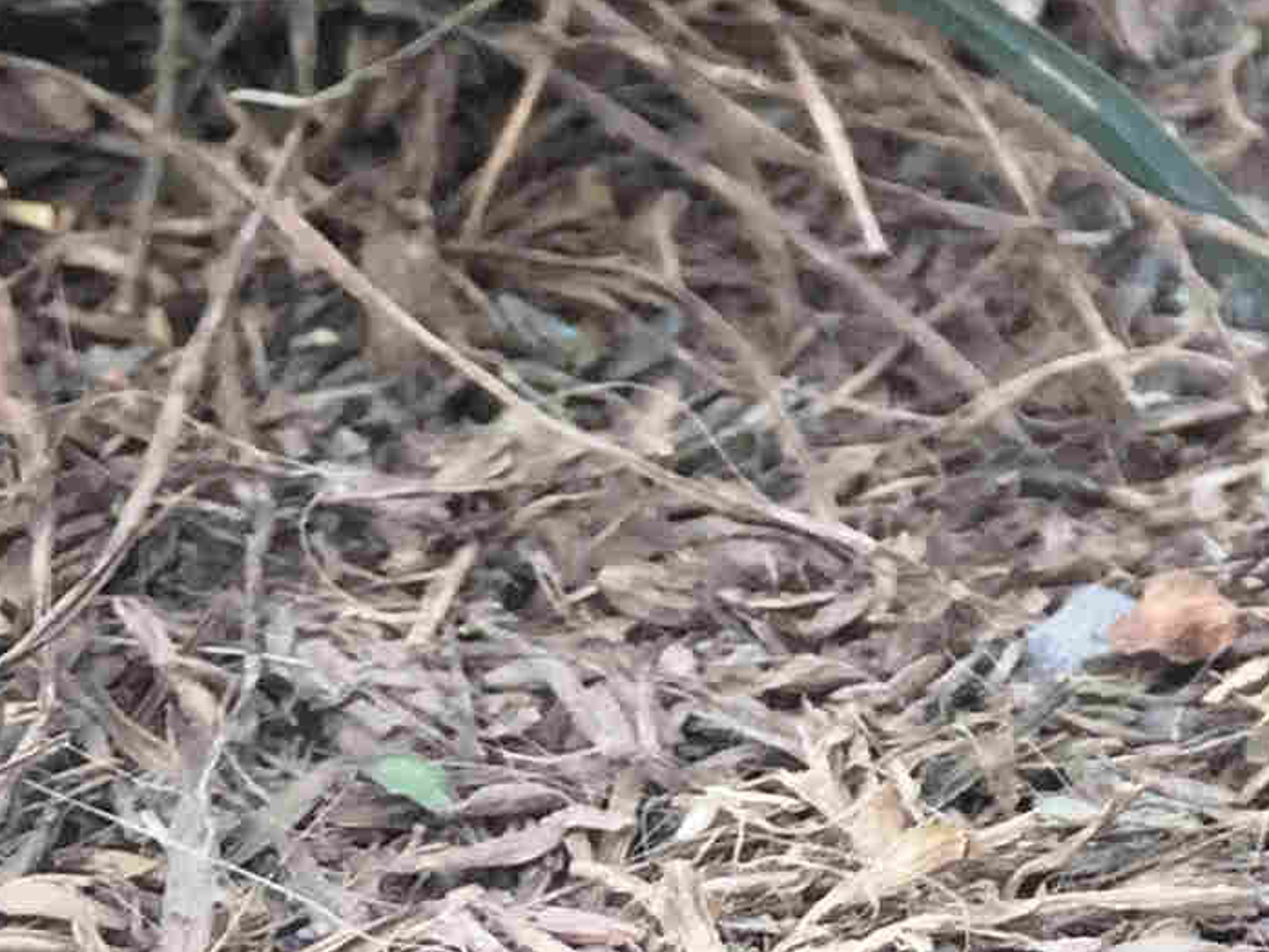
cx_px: 2429
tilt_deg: -22.8
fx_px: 4986
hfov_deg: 12.9
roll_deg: -1.0
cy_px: -471
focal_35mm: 136
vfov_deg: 10.5
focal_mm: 4.15
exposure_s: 1/120
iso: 50
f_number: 2.2
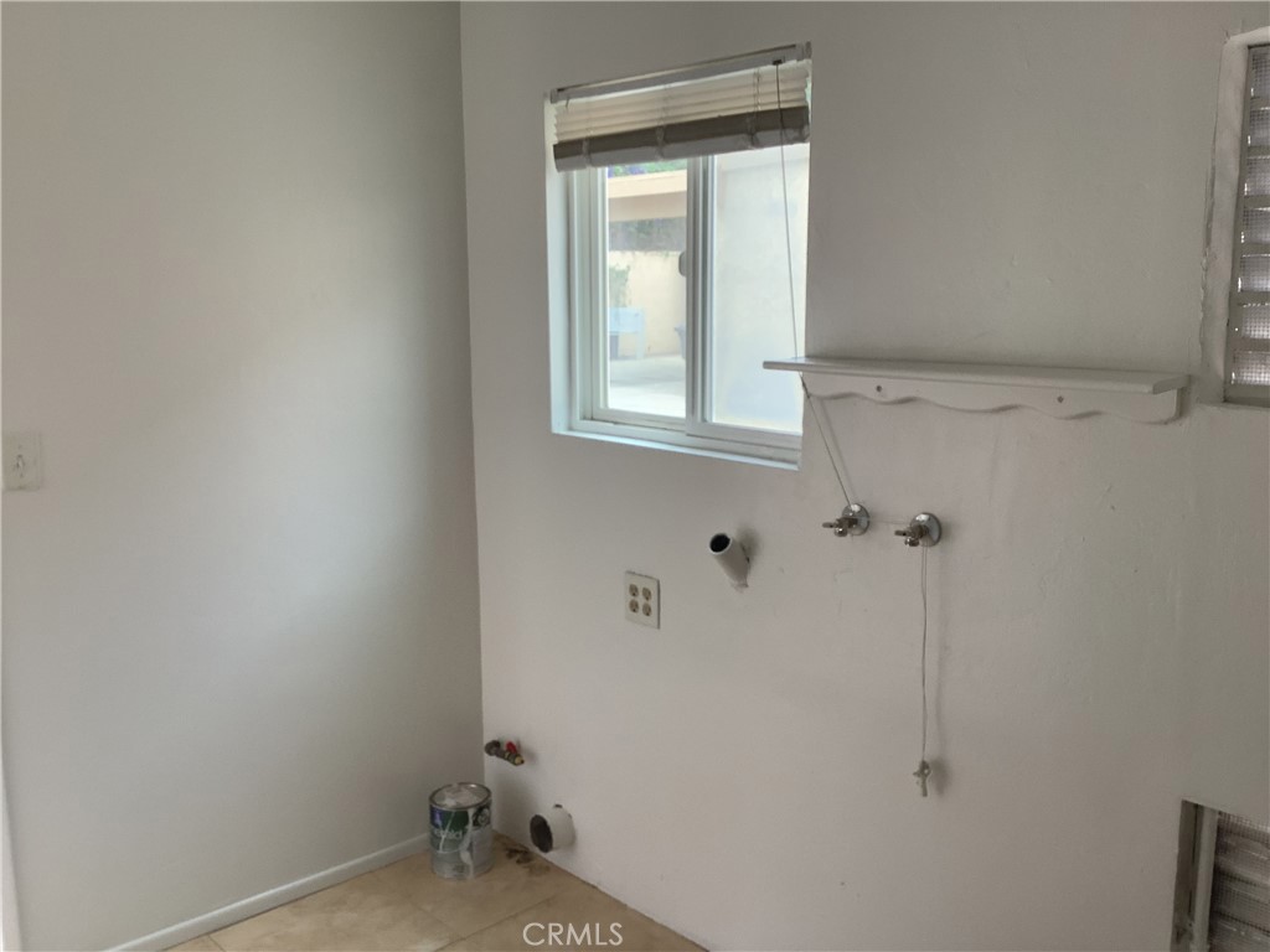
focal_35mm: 31
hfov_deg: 58.4
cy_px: 476
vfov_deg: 45.4
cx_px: 635
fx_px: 1137
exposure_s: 1/120
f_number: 2.4
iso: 64
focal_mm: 3.3
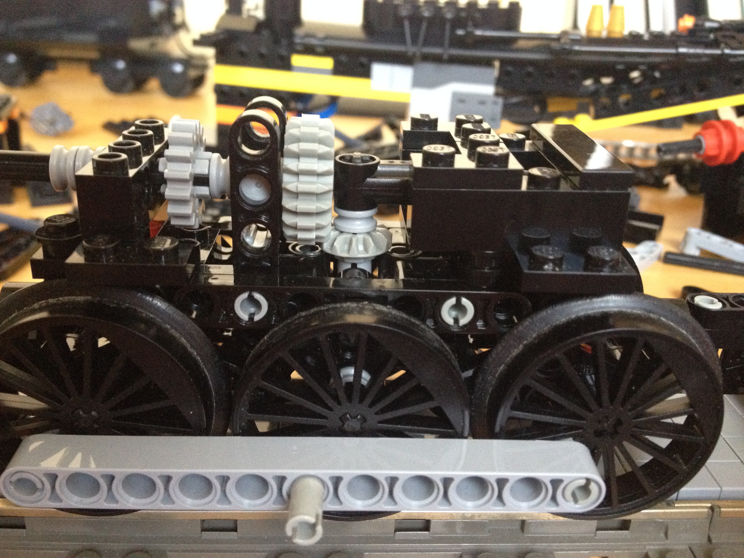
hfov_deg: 52.6
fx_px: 752
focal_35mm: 35
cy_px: 279
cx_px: 372
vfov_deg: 40.7
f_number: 2.4
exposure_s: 1/17
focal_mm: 4.28
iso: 400
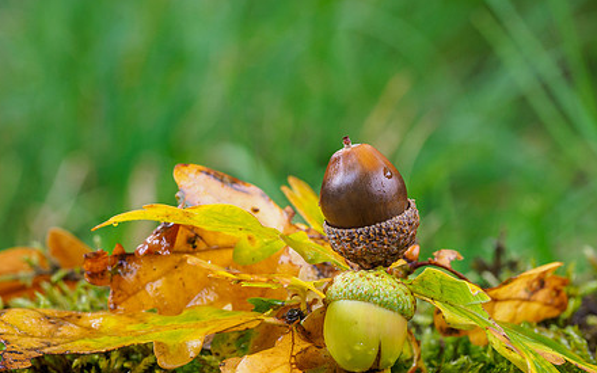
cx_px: 283
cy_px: 177
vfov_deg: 7.7
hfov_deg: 12.2
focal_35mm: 171
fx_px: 2782
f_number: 7.1
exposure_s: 1/6
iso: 200
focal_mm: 60
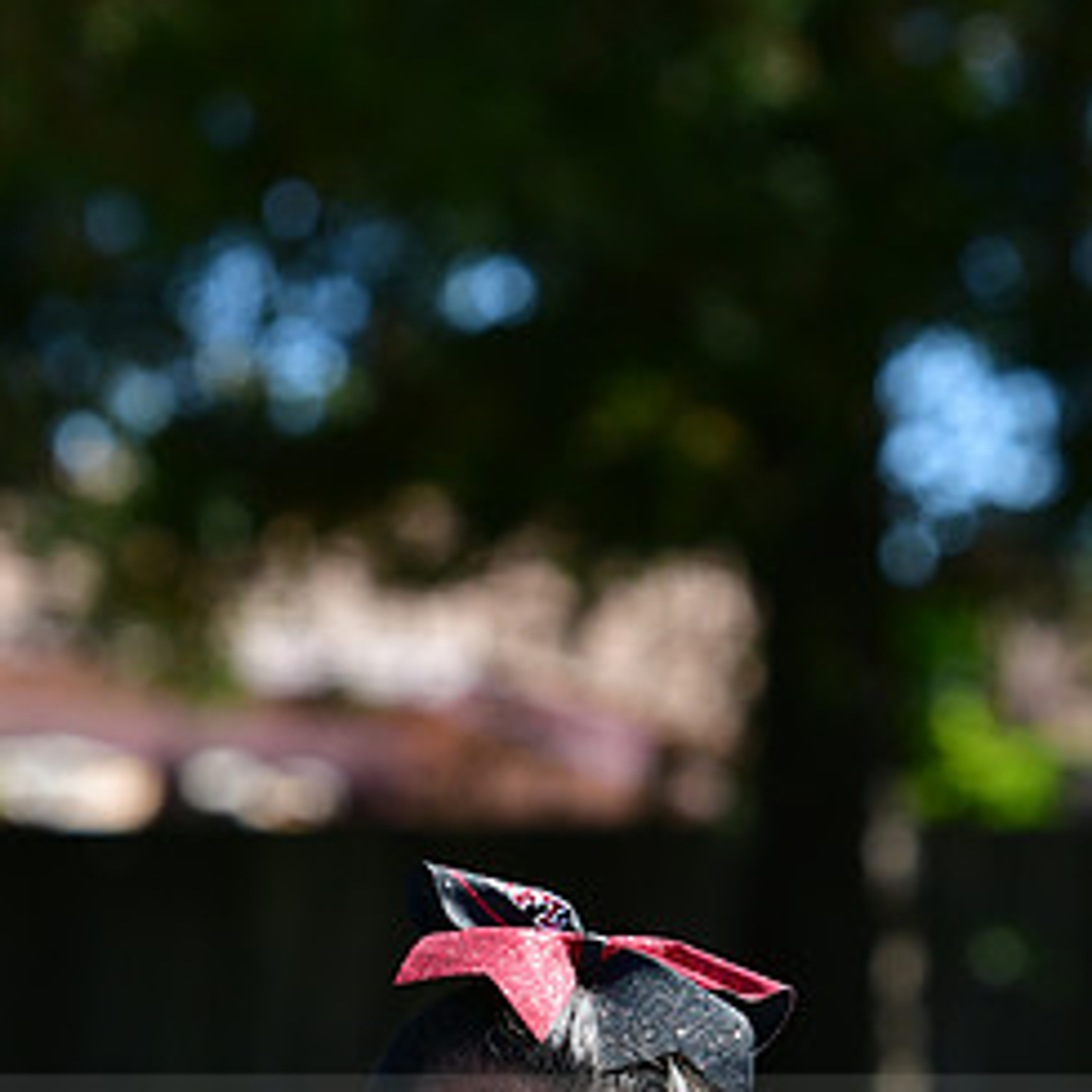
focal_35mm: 408
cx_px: 359
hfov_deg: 4.3
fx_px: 14562
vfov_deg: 4.3
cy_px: 1137
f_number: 4.5
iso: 400
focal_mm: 135
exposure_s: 1/1250
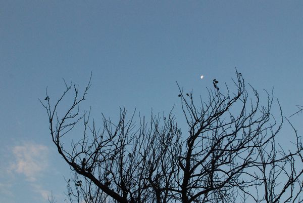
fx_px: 303
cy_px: 102
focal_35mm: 36
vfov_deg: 36.9
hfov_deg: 53.1
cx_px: 152
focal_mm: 24
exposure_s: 1/320
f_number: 9
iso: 1600
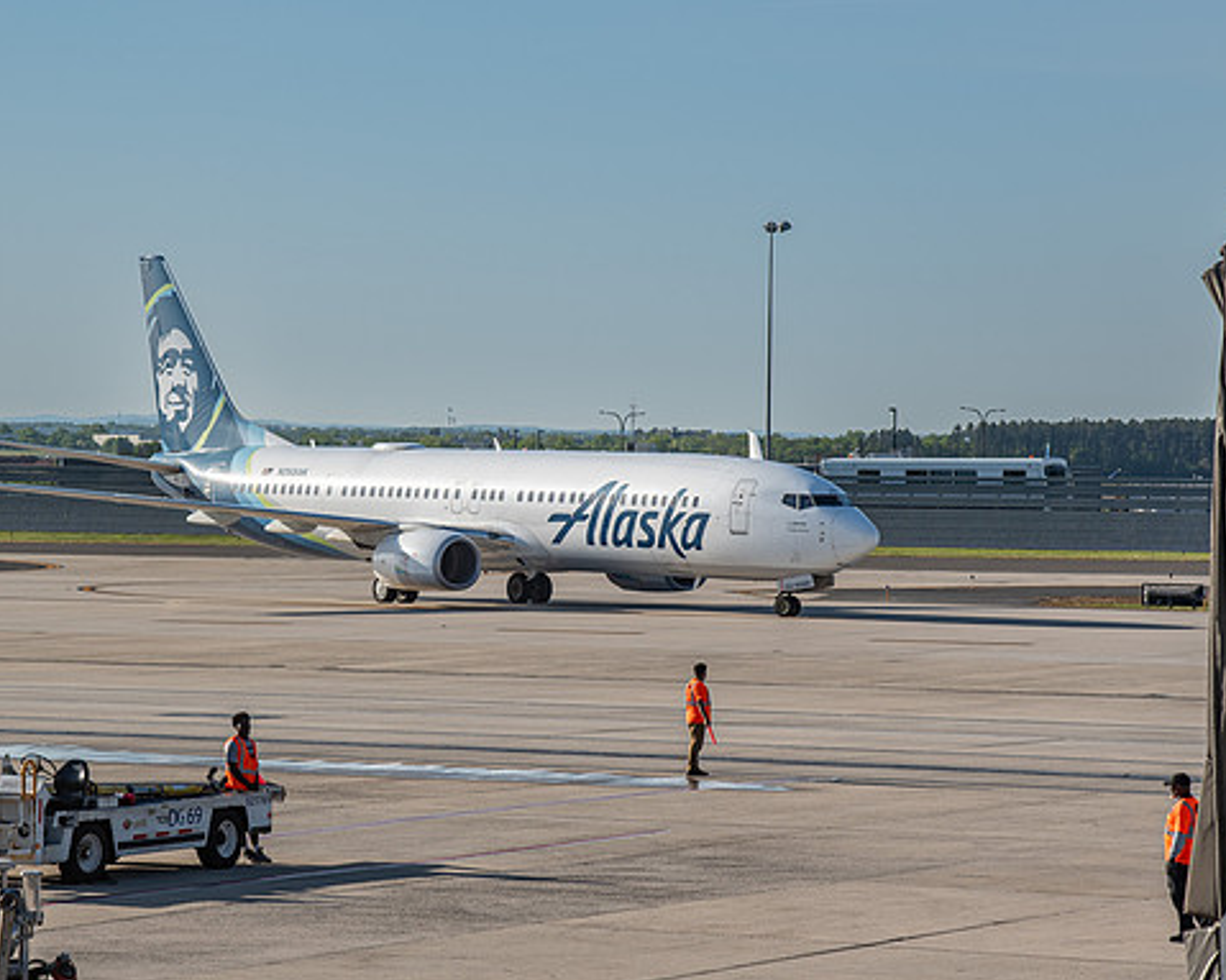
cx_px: 500
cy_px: 522
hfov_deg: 13.8
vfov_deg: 11.0
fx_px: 5079
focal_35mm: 140
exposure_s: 1/125
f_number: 6.3
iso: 100
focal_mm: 78
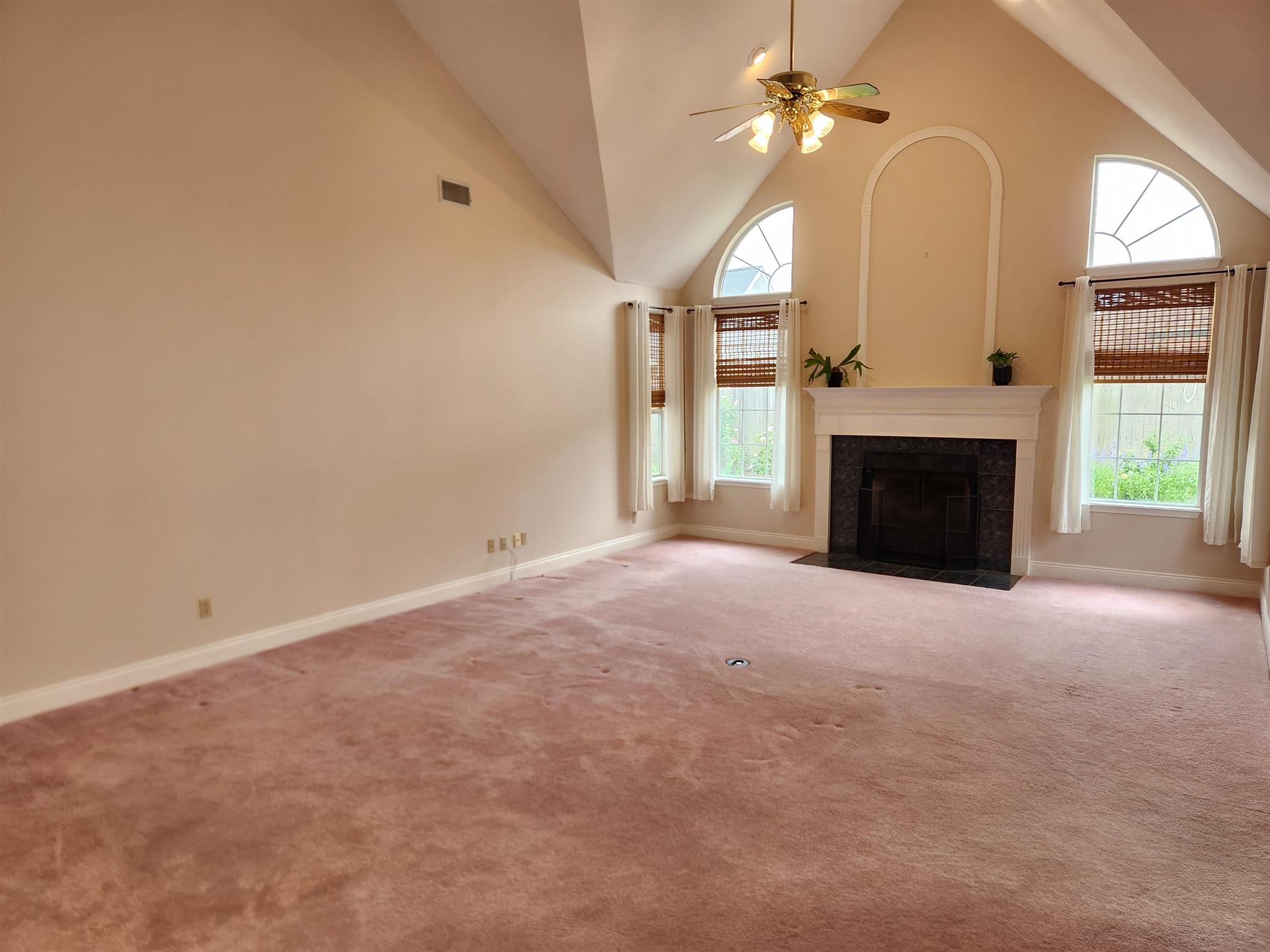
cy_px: 476
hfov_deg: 73.9
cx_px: 635
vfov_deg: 58.9
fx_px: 844
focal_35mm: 23
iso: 100
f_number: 1.8
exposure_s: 1/120
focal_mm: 5.4
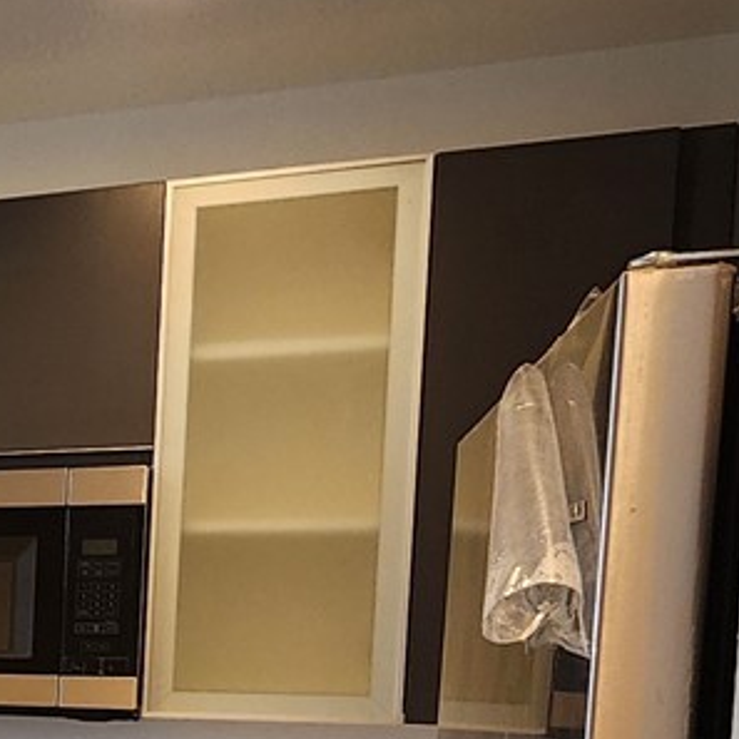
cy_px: 741
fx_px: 1497
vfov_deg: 26.2
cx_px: -669
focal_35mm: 62
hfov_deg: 19.2
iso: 125
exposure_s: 1/60
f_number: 2.2
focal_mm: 2.2
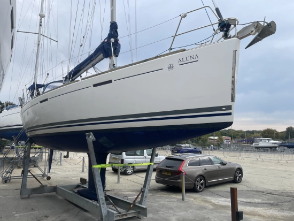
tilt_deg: +9.3
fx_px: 221
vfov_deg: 53.1
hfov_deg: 67.3
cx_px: 147
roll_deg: -0.5
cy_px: 110
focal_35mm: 26
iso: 32
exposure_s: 1/1887
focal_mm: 4.2
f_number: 1.6
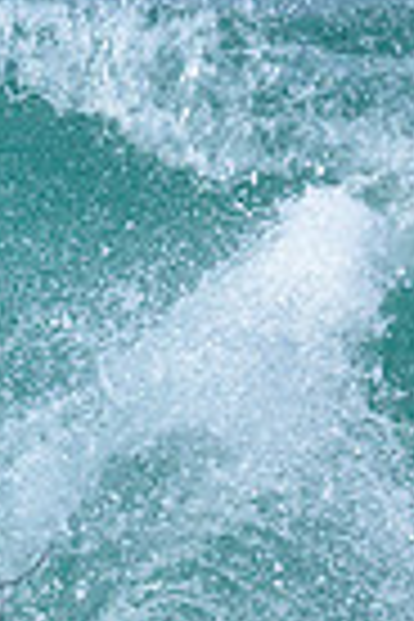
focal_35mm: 3481
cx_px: -666
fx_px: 60043
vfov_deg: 0.6
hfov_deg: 0.4
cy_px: 770
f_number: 6.3
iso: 500
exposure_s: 1/2000
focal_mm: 800
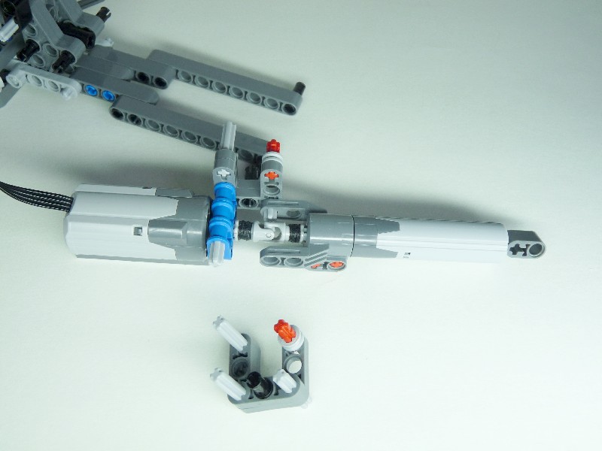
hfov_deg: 52.6
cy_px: 226
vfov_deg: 40.7
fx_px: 609
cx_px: 301
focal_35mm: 35
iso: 100
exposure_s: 1/60
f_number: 3
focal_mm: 6.2
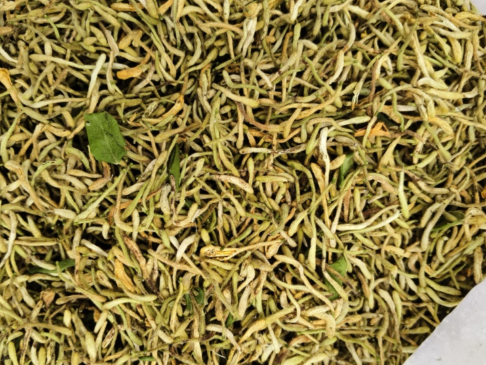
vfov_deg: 48.2
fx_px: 407
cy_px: 200
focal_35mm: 29
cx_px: 232
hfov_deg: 61.6
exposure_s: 1/361
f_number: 1.79
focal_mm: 4.84
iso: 50
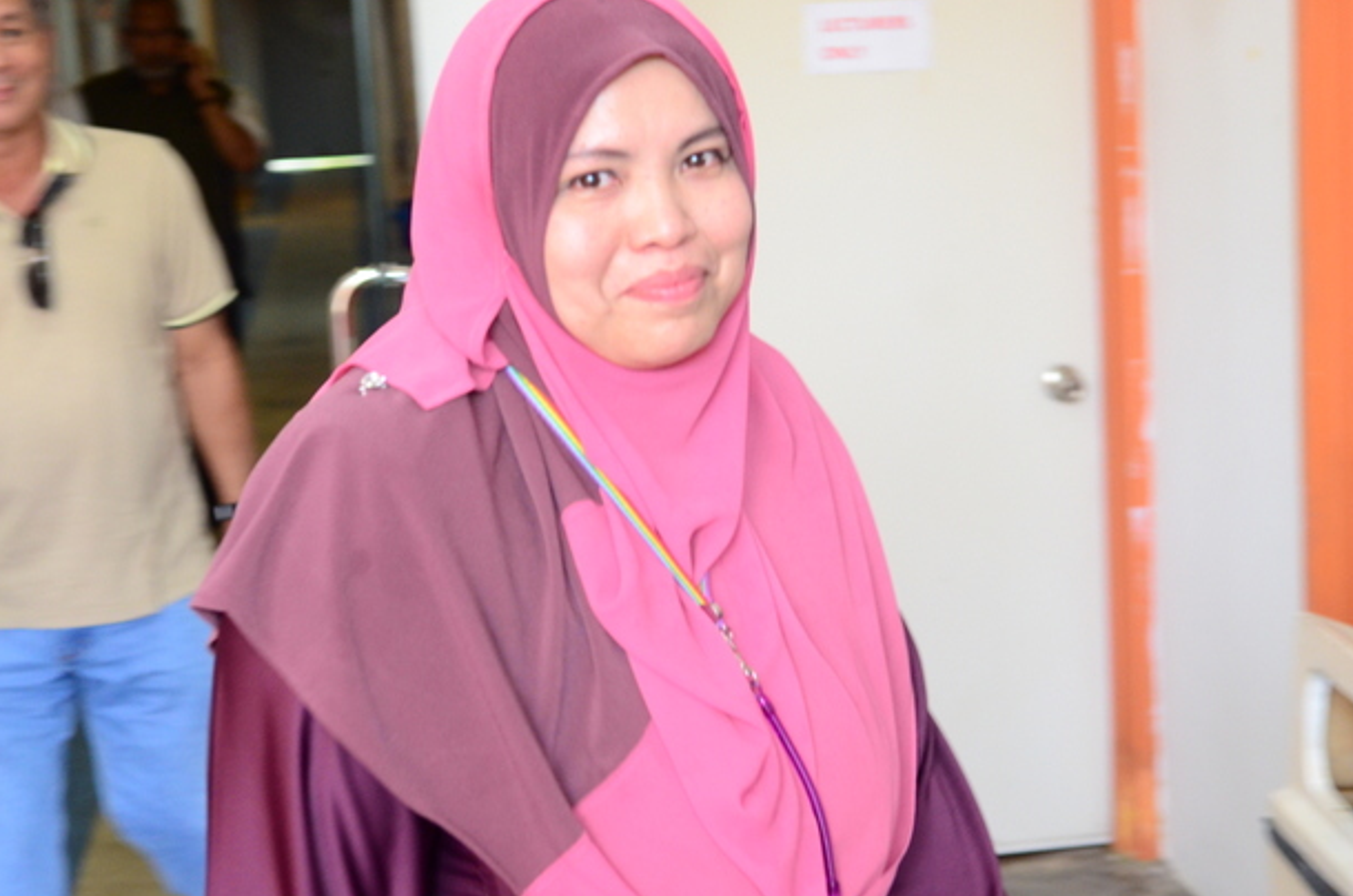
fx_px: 2363
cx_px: 696
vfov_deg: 21.5
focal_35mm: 63
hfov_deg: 32.0
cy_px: 455
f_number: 4
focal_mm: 40
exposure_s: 1/80
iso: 2000
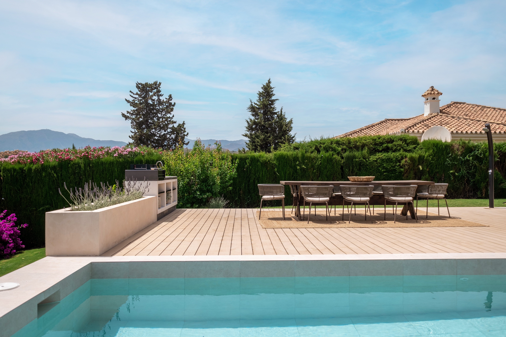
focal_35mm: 30
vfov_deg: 43.6
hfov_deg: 61.9
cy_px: 168
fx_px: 422
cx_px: 253
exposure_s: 1/4000
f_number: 4
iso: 160
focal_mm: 20
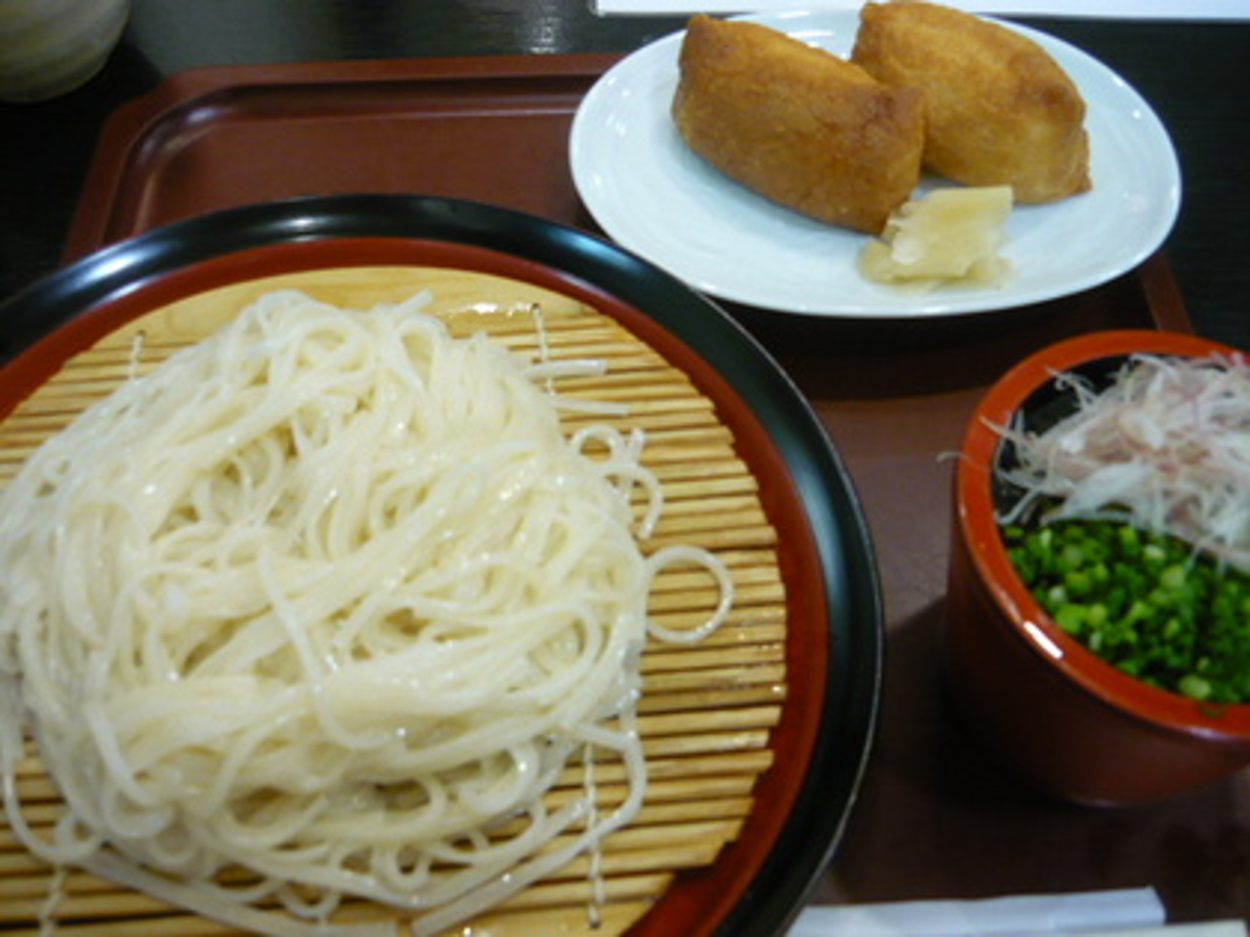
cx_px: 625
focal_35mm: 33
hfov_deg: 55.4
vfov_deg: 42.9
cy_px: 468
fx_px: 1192
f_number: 2.8
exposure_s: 1/30
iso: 250
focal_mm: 5.5
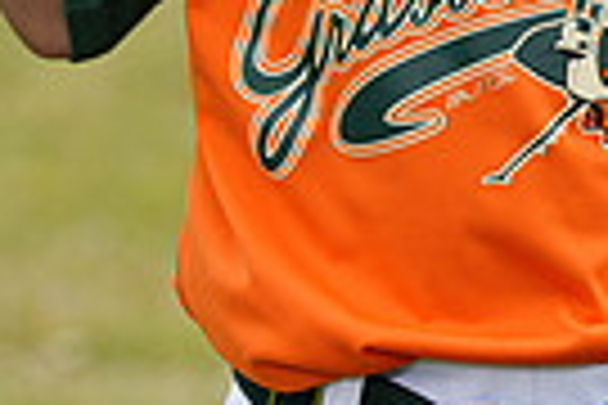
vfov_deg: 2.1
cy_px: -263
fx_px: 10842
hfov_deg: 3.2
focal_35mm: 642
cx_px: 513
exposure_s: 1/250
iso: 50
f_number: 5.6
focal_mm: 149
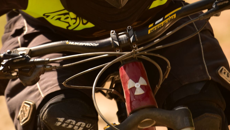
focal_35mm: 884
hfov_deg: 2.4
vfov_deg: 1.4
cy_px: 15
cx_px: 108
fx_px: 5391
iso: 200
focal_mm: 290
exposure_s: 1/640
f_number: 5.6
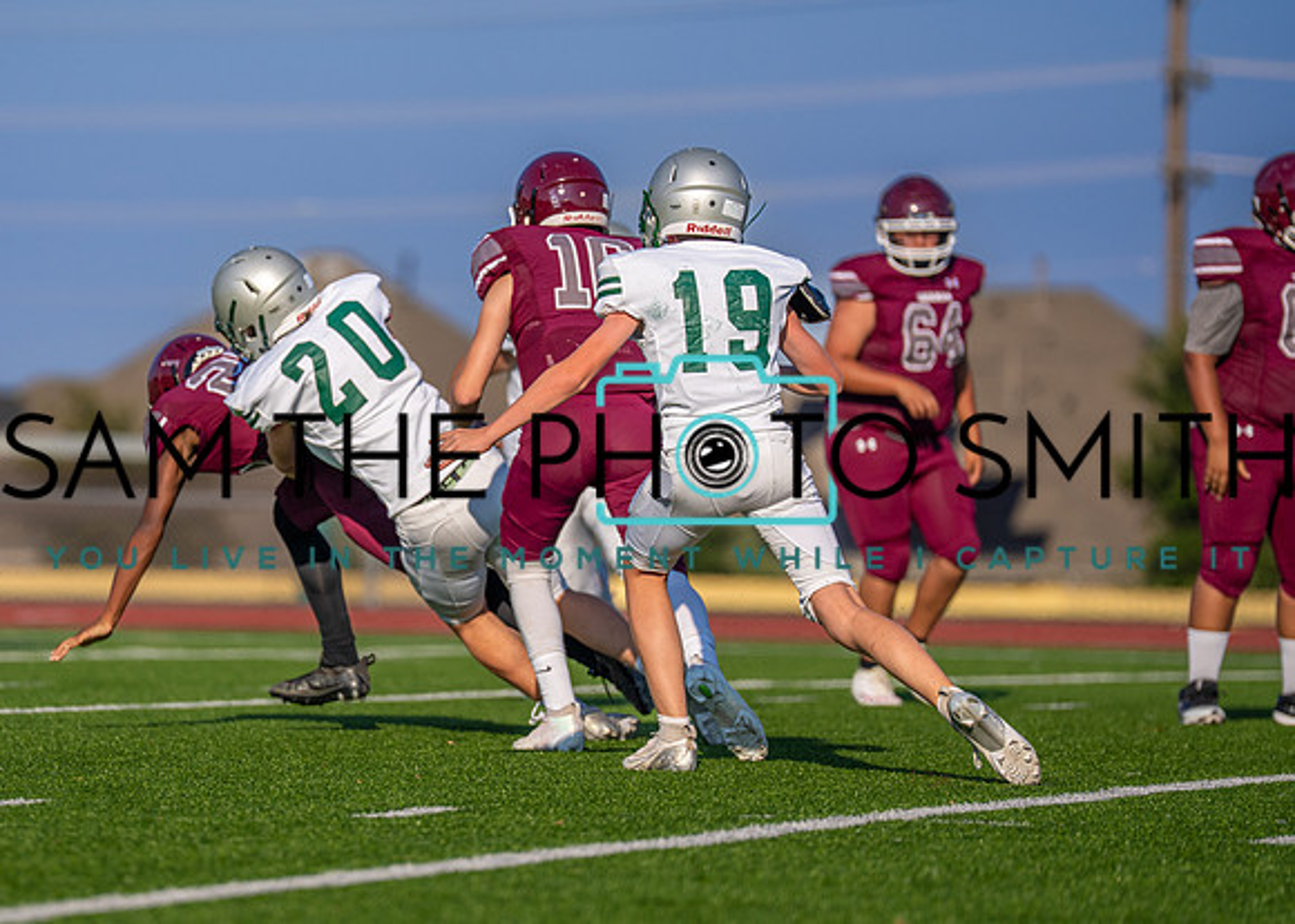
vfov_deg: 5.1
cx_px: 474
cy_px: 466
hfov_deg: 7.2
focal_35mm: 282
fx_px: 10356
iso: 125
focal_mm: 200
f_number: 2.8
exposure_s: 1/5000
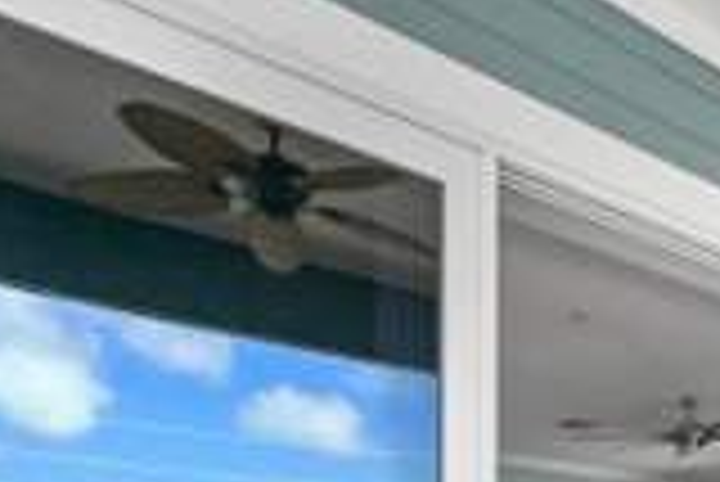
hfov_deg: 34.0
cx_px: 842
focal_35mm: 48
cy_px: 631
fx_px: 961
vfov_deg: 24.5
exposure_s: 1/125
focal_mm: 16
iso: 400
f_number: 8
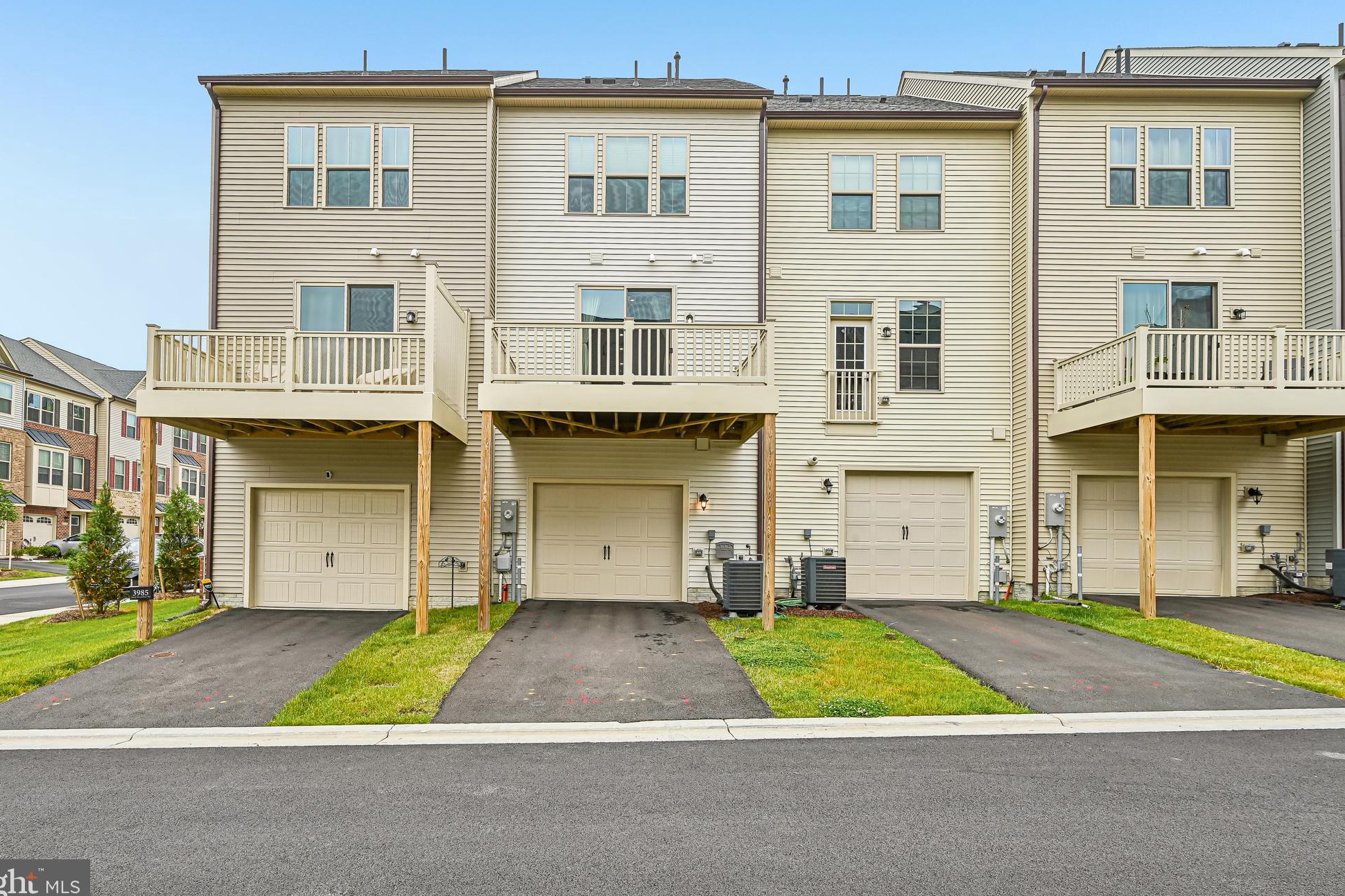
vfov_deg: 63.1
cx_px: 646
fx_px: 729
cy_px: 437
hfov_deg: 85.3
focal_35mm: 20
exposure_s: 1/100
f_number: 8
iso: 100
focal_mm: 18.5
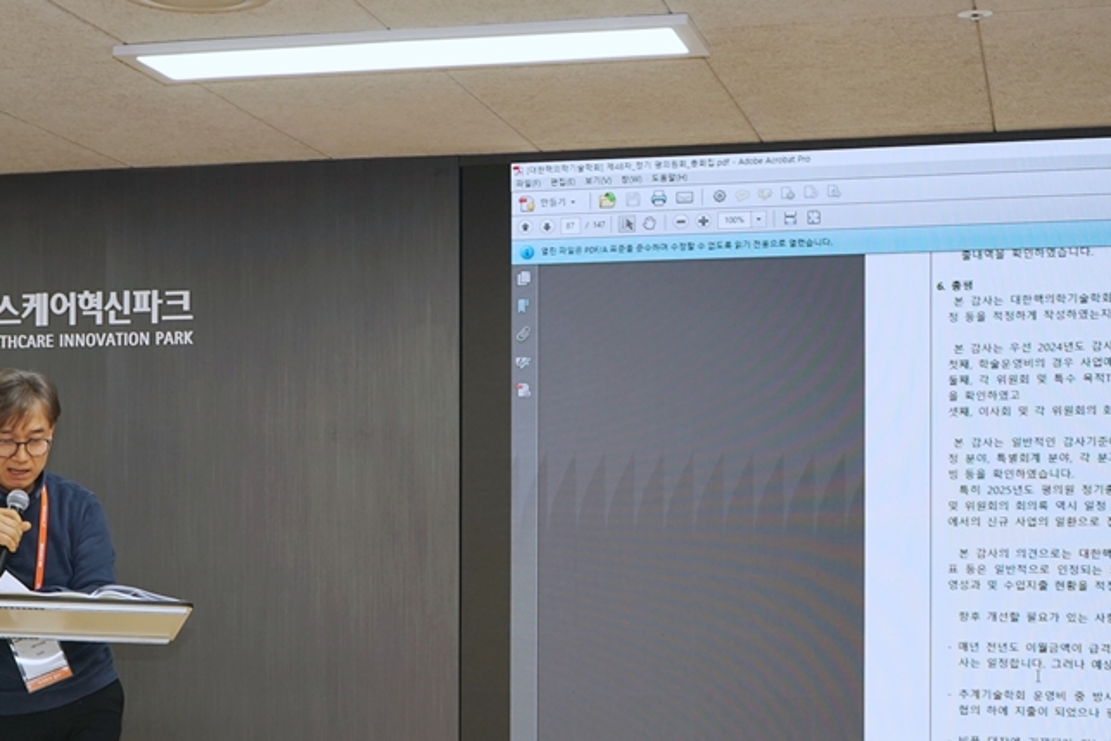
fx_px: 2161
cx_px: 406
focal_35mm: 70
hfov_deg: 28.7
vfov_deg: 19.4
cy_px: 517
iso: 400
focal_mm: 45
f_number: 6.3
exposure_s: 1/80
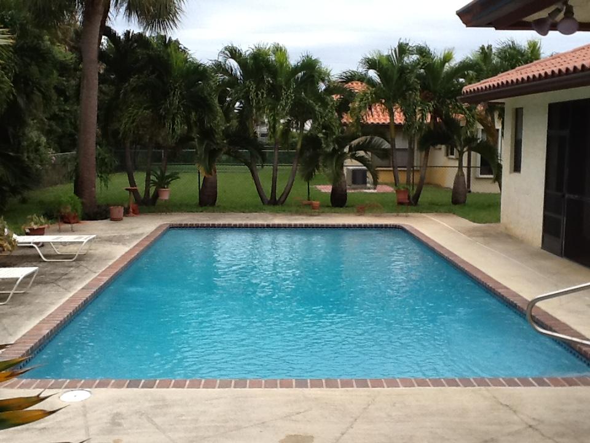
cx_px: 295
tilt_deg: -8.0
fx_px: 750
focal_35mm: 44
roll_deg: +1.0
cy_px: 222
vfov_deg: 32.9
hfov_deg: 42.9
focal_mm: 2.03
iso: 40
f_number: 2.4
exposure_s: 1/594
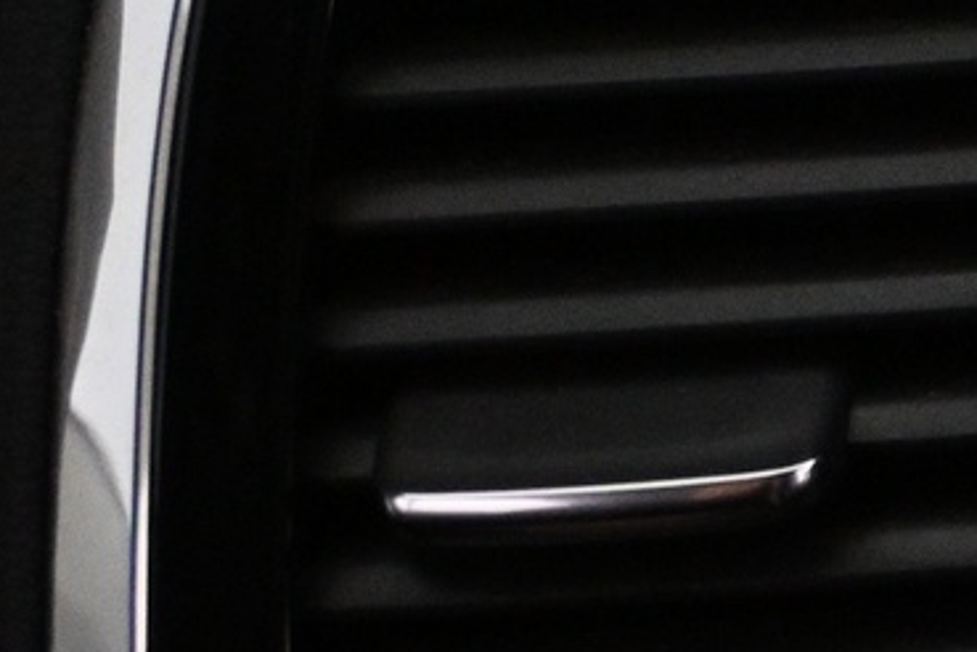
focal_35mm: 145
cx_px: 2023
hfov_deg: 12.3
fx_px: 3935
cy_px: 747
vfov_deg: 9.4
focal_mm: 22
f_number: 4
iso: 4000
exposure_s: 1/125
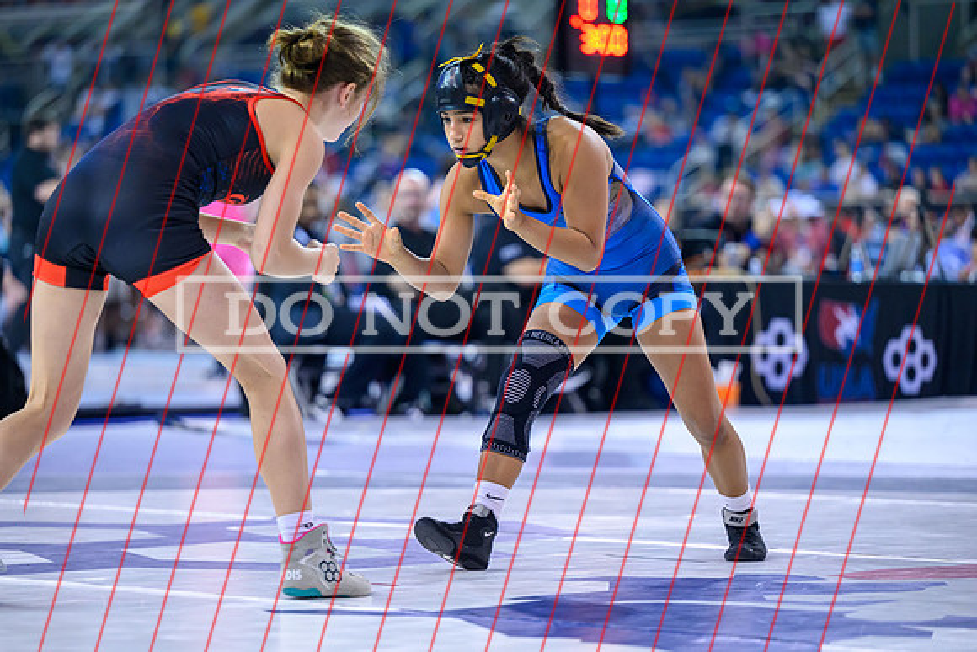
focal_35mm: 140
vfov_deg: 9.8
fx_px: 3800
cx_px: 488
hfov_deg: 14.7
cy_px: 326
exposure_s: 1/800
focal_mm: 140
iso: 3200
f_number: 2.8
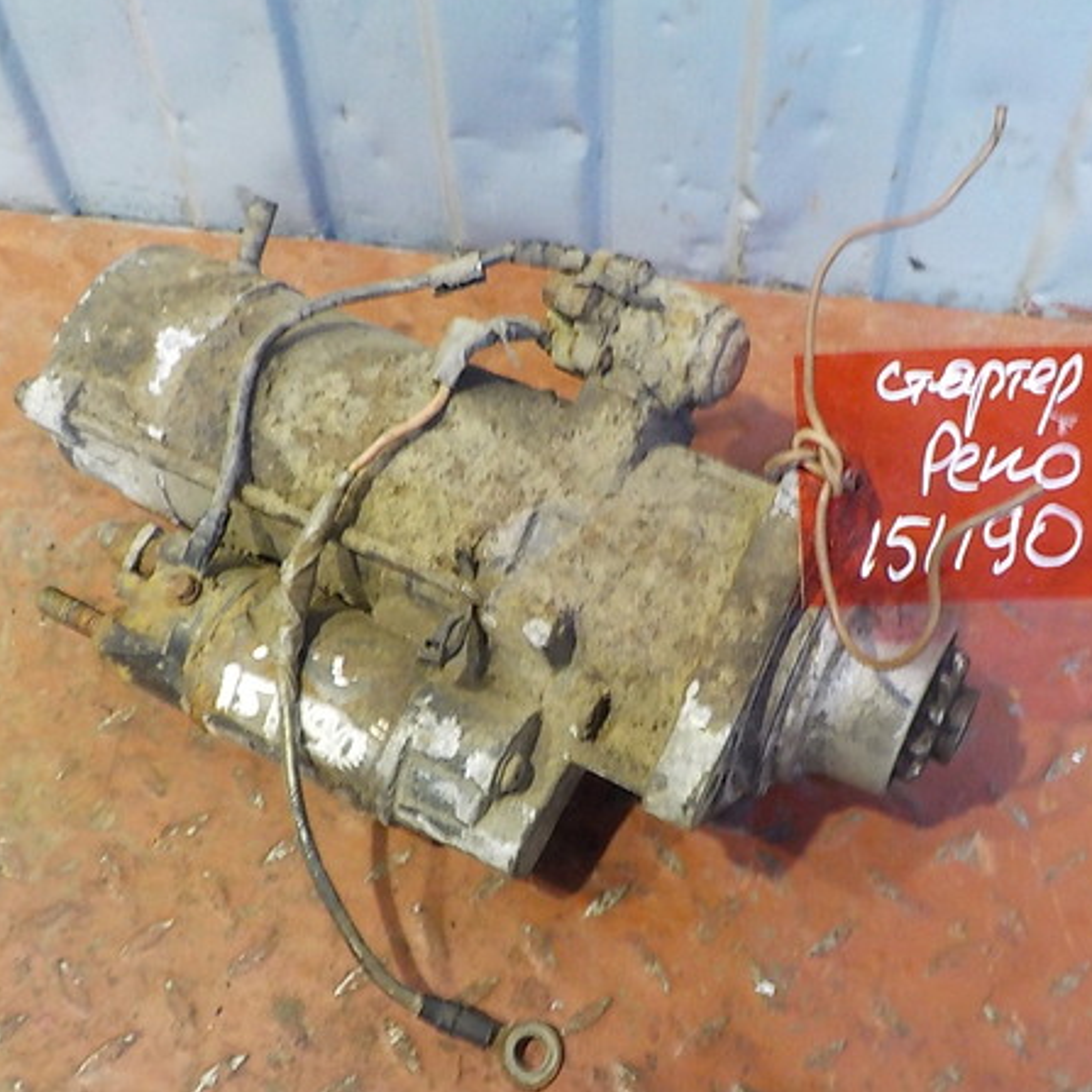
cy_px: 567
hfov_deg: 43.9
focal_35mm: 38
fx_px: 1356
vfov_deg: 43.9
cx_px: 540
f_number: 3.3
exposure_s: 1/15
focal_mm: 4.1
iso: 400
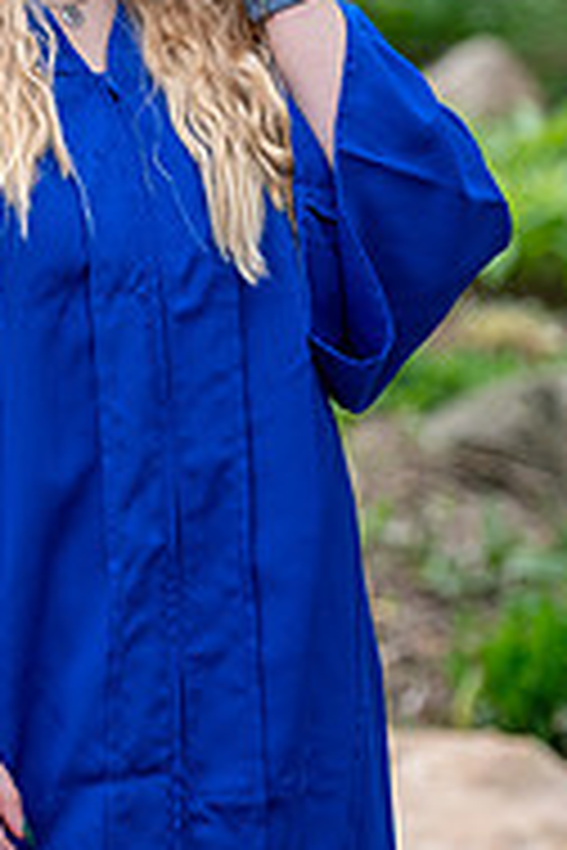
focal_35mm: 338
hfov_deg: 4.1
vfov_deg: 6.1
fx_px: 7985
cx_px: 14
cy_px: 297
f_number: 2.8
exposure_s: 1/250
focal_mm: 94.5
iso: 250
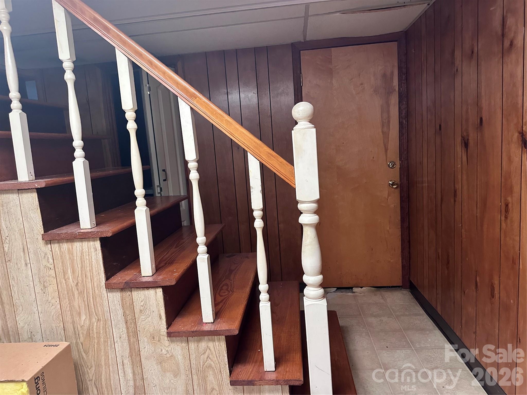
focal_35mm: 24
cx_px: 264
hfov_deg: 71.6
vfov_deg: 56.8
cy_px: 198
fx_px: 365
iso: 500
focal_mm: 6.86
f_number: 1.78
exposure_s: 1/60
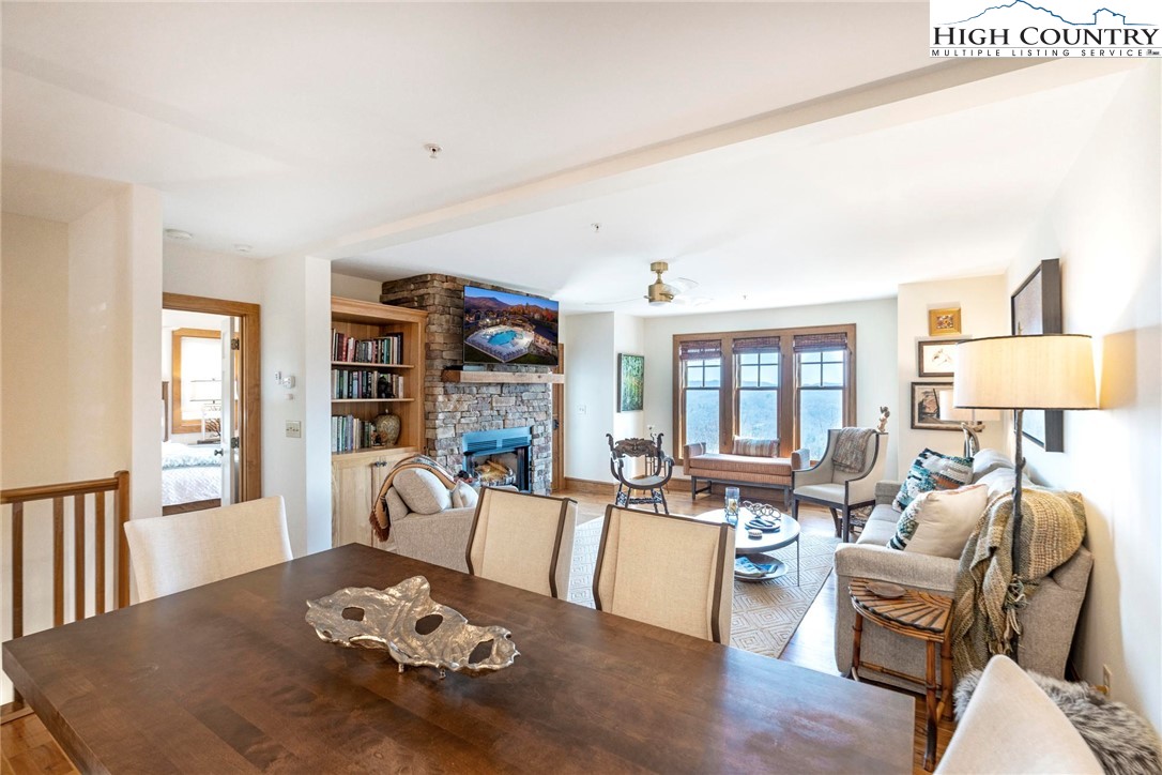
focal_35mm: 16
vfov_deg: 73.7
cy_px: 388
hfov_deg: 96.7
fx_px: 516
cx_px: 581
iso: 100
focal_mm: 16
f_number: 6.3
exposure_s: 1/100
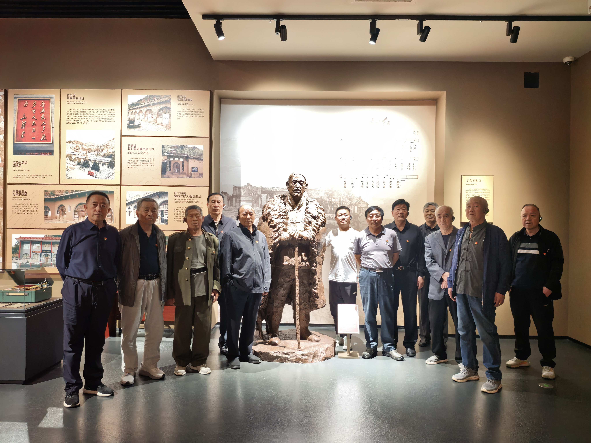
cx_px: 296
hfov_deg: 71.6
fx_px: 410
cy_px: 222
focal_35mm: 24
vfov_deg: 56.8
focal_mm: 6.98
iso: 800
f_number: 1.4
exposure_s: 1/33.3
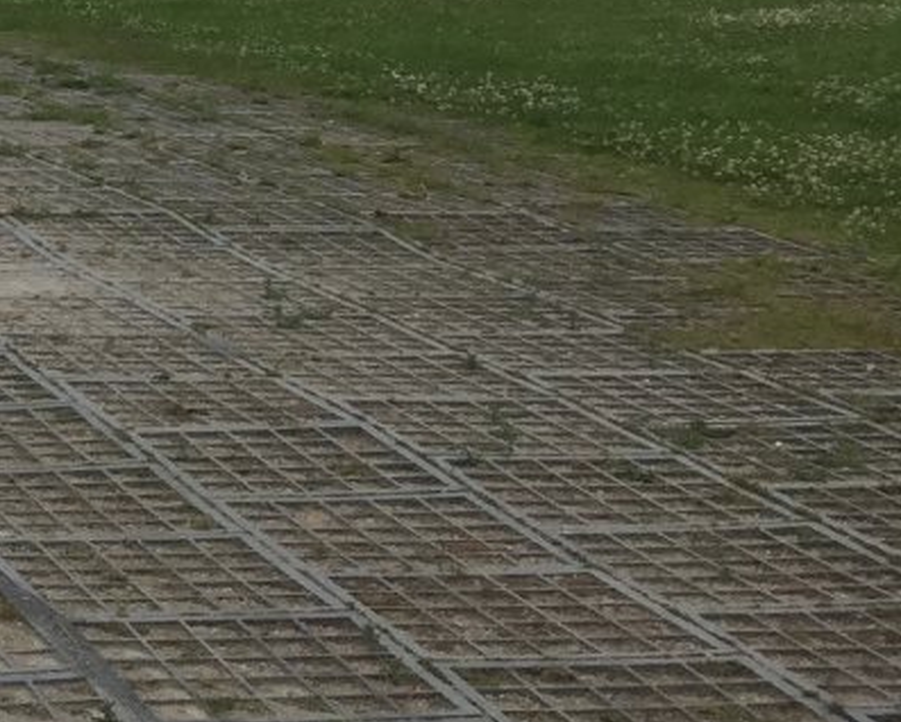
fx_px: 3041
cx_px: -876
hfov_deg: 14.2
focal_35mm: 114
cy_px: -595
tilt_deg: +9.5
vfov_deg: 12.3
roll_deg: -0.1
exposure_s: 1/2825
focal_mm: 4.15
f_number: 2.2
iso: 32
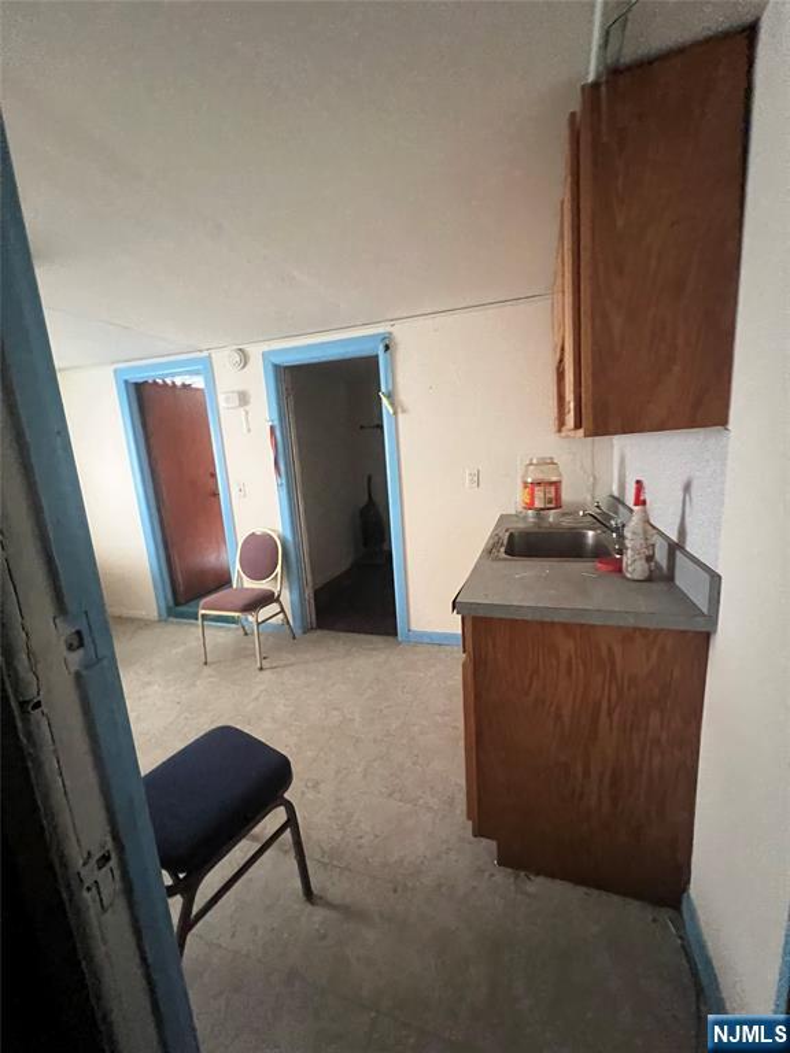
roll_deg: +6.6
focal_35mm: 13
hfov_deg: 89.9
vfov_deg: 106.2
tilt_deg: -7.6
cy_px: 526
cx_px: 395
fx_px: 396
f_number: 1.8
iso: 1000
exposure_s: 1/57
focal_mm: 1.57
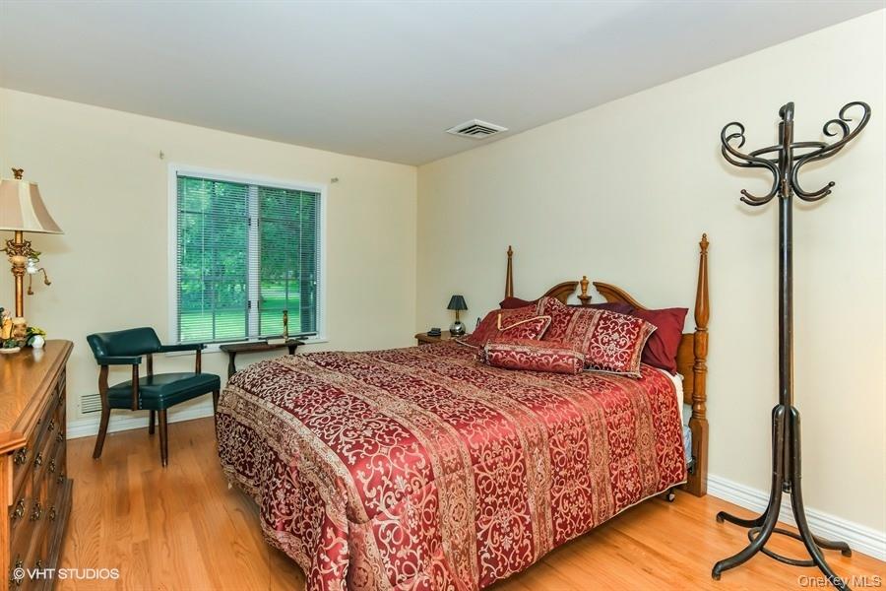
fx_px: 394
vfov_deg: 73.7
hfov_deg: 96.7
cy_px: 296
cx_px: 443
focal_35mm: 16
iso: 400
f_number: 5.6
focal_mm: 16
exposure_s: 1/50
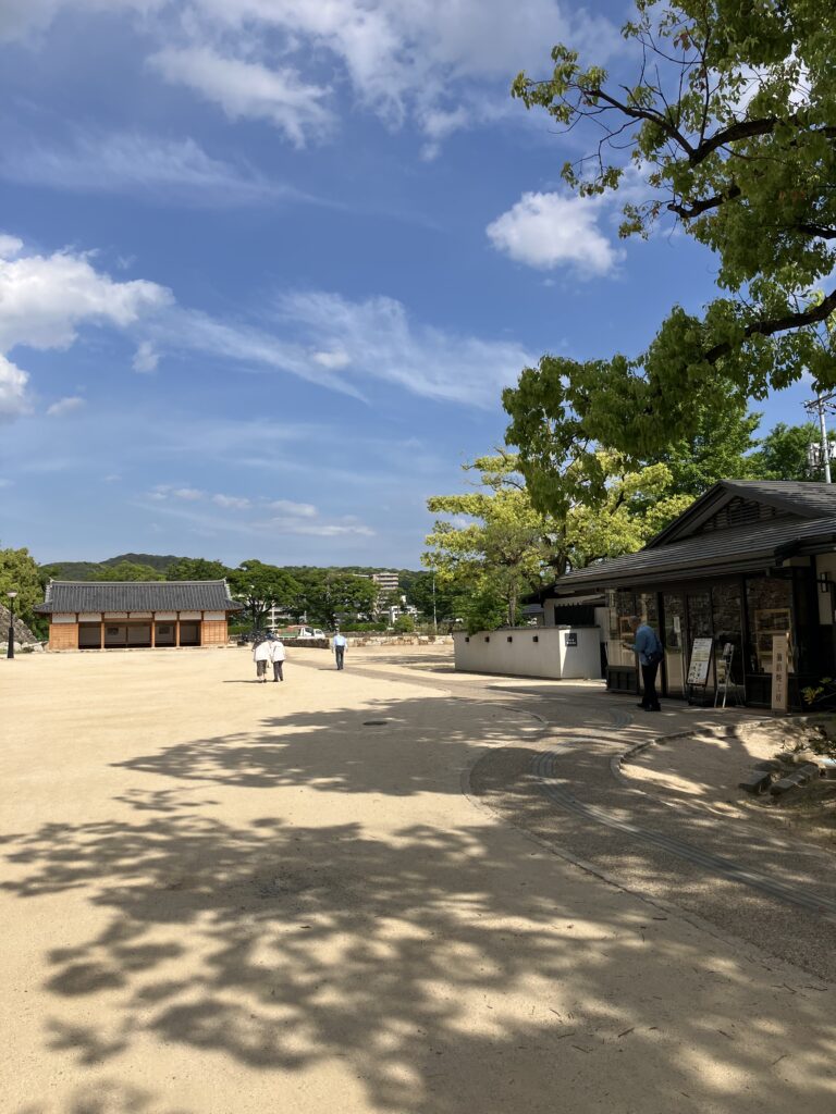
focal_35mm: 28
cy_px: 557
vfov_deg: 63.4
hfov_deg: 49.7
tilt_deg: +5.9
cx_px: 418
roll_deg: +1.7
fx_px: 902
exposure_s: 1/2558
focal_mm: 3.99
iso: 32
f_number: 1.8
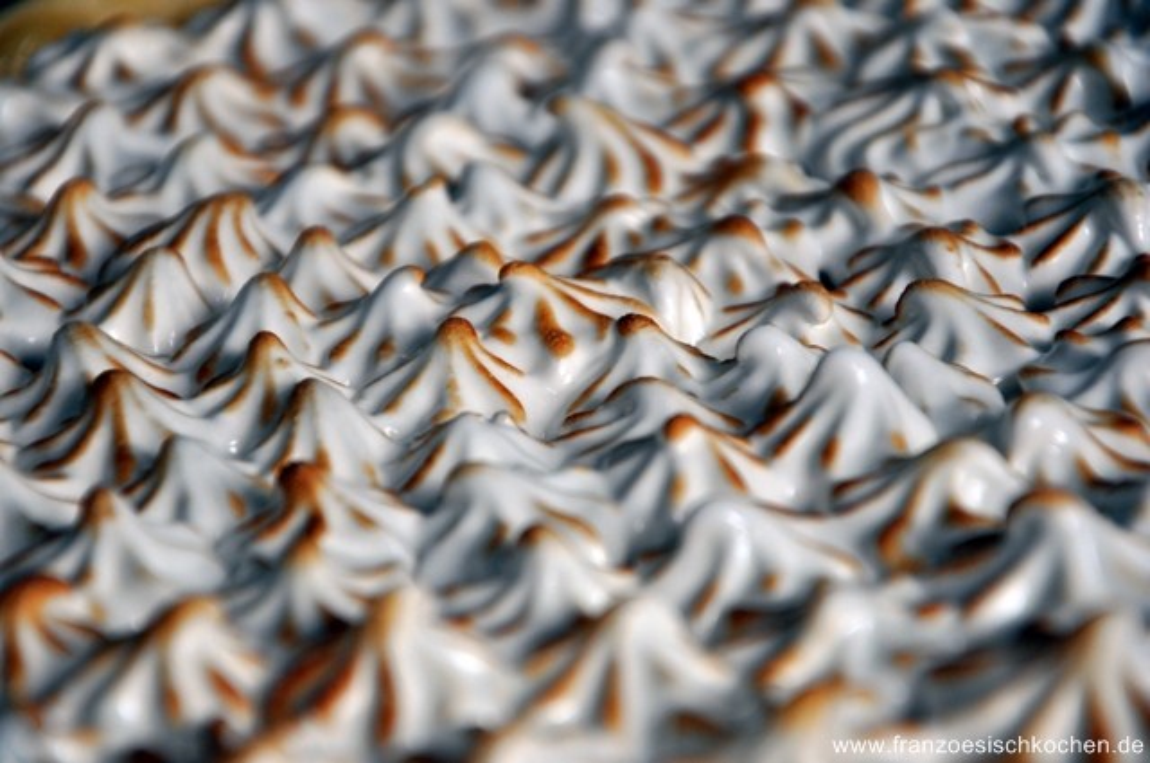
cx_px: 575
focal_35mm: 158
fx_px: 5025
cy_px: 382
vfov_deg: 8.7
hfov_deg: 13.1
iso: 400
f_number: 5.6
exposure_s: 1/80
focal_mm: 105
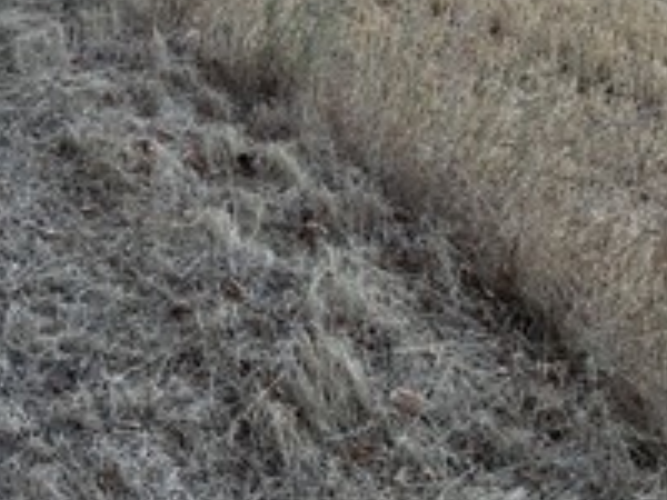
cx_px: 83
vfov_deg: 22.8
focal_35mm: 60
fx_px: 1156
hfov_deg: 30.9
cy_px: -68
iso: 100
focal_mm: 6.76
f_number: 1.78
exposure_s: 1/1464
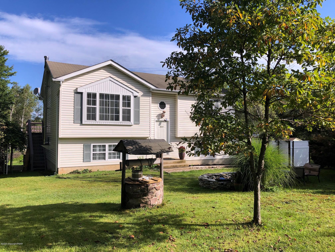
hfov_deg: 63.4
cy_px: 126
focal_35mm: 28
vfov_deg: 49.7
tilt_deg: +2.3
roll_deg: +0.6
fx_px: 271
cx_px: 168
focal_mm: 3.99
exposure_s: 1/2433
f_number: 1.8
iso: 20
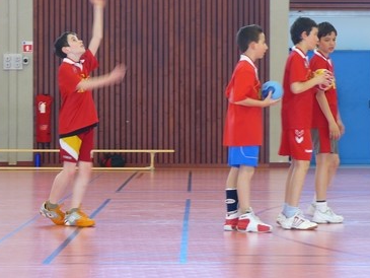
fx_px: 1465
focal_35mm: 137
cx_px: 182
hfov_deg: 14.4
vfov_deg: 10.8
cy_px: 123
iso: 125
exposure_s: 1/30
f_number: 3.2
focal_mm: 19.9
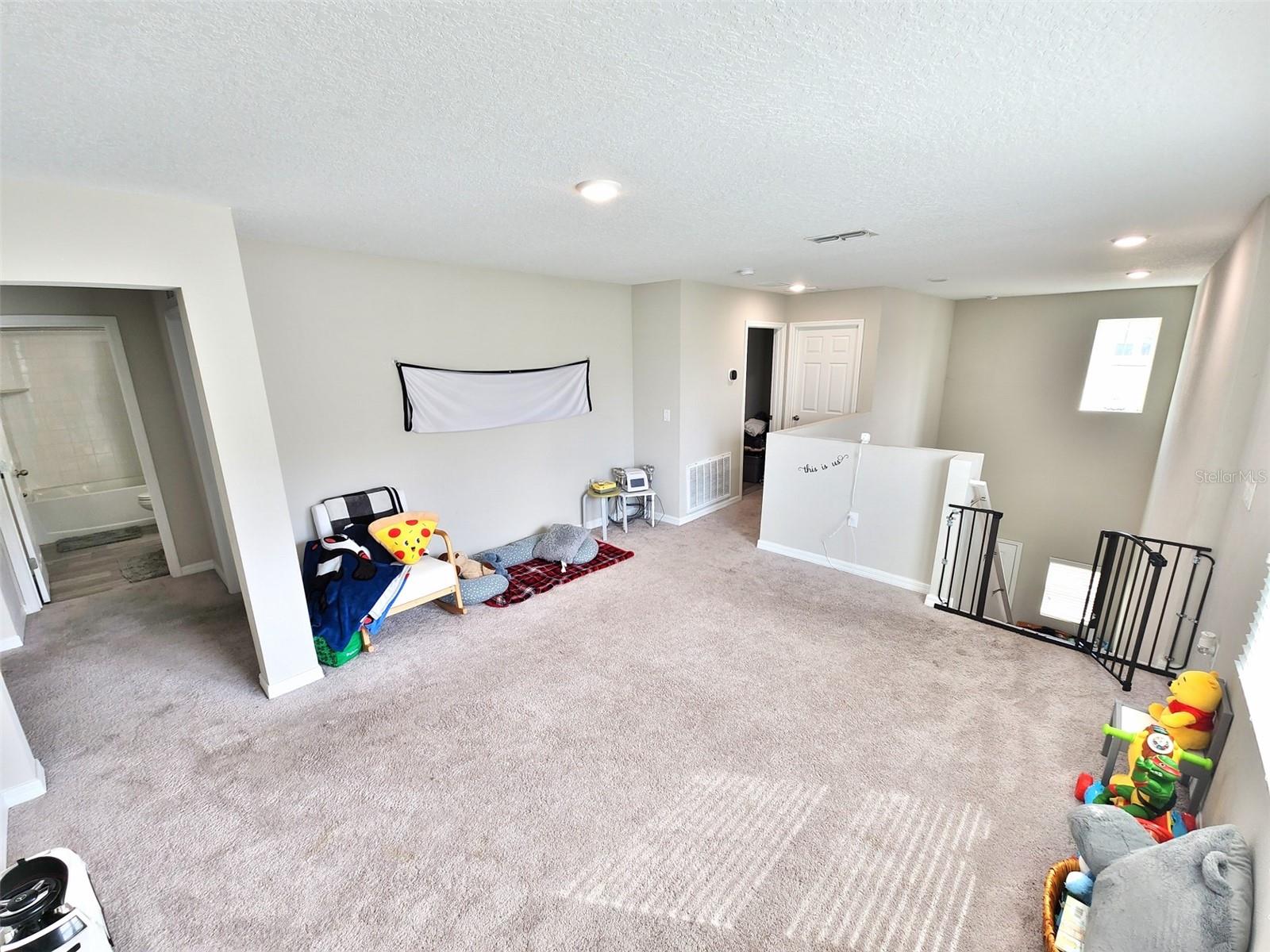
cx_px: 635
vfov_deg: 89.9
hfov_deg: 106.2
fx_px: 477
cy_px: 476
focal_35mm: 13
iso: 50
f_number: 2.2
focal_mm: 2.2
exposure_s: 1/60
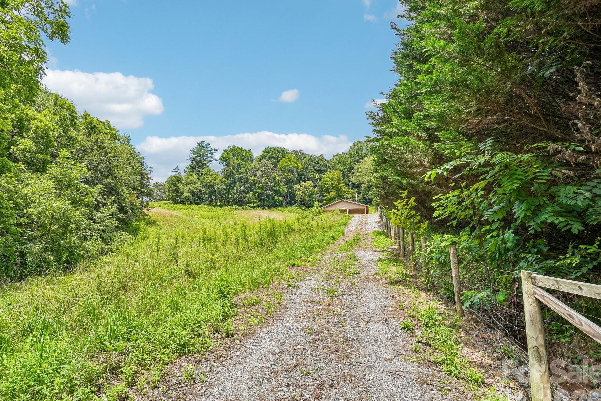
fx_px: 284
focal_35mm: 17
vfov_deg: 70.4
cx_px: 267
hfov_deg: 92.9
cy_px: 198
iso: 100
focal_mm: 10
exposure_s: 1/200
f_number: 8
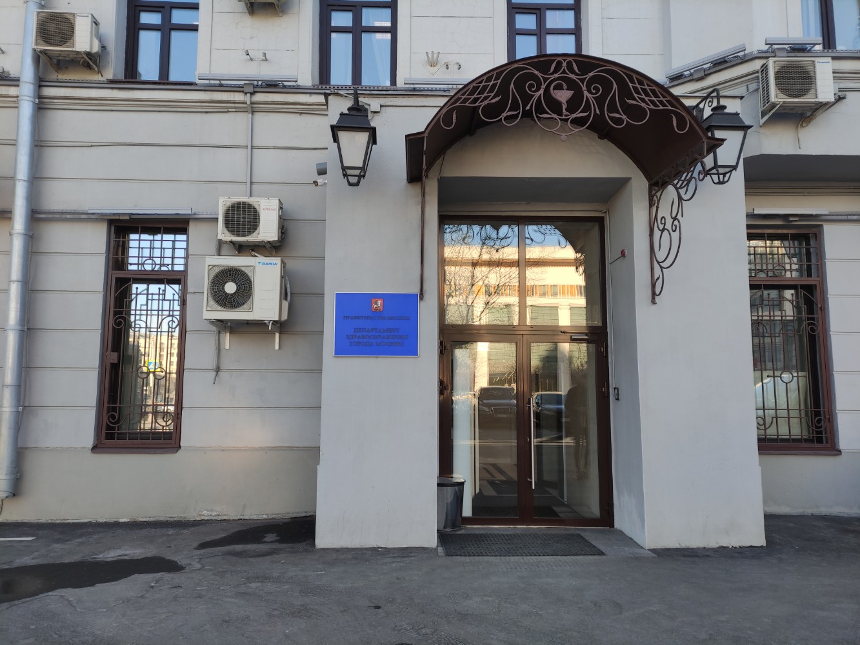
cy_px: 322
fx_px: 621
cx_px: 430
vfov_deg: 54.9
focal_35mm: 25
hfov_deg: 69.4
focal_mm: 5.43
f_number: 1.89
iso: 100
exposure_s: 1/192
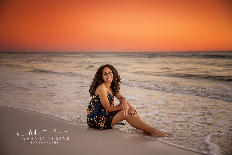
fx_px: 303
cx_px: 116
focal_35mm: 47
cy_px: 78
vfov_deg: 28.6
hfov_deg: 41.9
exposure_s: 1/400
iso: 400
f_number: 3.2
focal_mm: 47
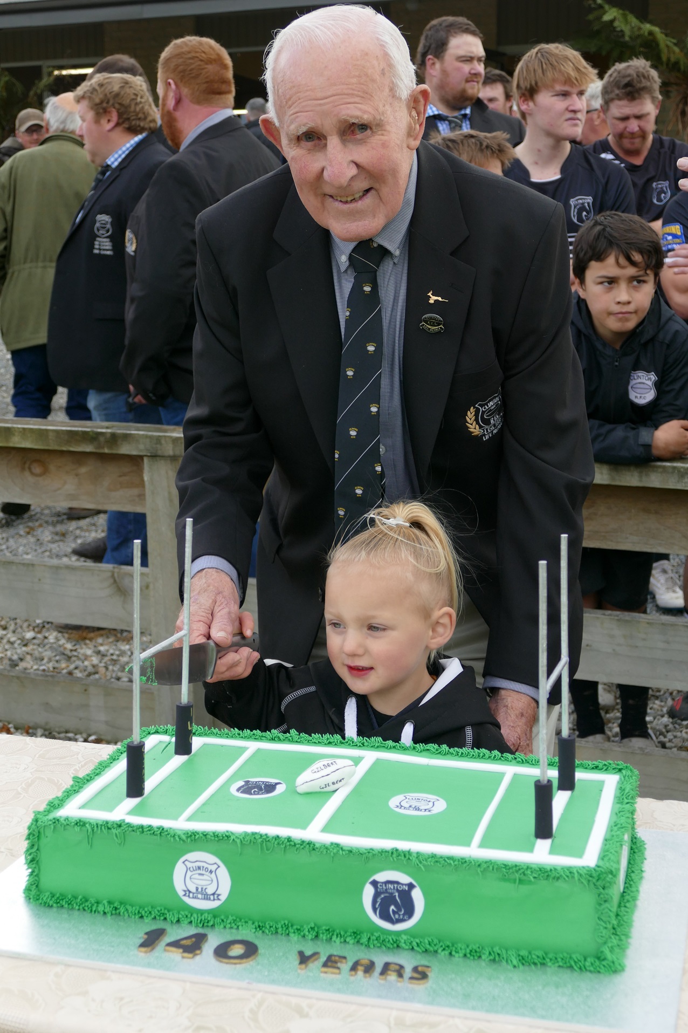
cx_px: 344
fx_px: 1491
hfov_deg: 26.0
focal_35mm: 52
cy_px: 516
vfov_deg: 38.2
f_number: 3.4
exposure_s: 1/320
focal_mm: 19.11
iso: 125
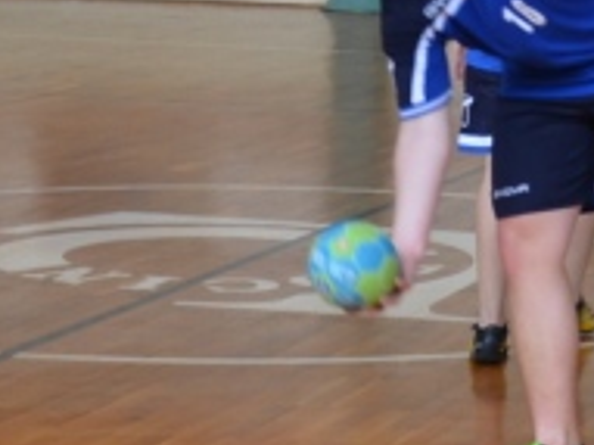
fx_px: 3173
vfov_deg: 8.0
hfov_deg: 9.9
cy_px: 34
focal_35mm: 185
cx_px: 1207
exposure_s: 1/80
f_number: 4.5
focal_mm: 24
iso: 400
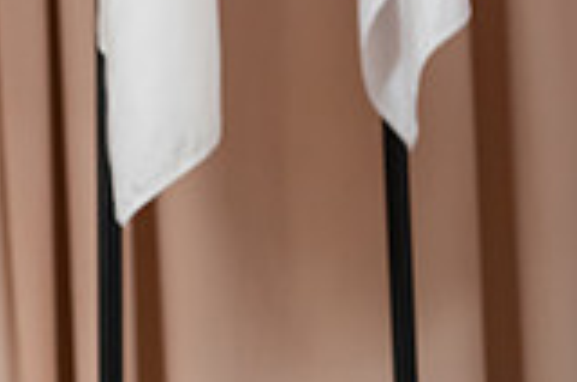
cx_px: -335
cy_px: -81
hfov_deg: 5.0
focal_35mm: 407
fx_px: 6510
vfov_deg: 3.4
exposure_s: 1/200
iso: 1600
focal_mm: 112
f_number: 3.2
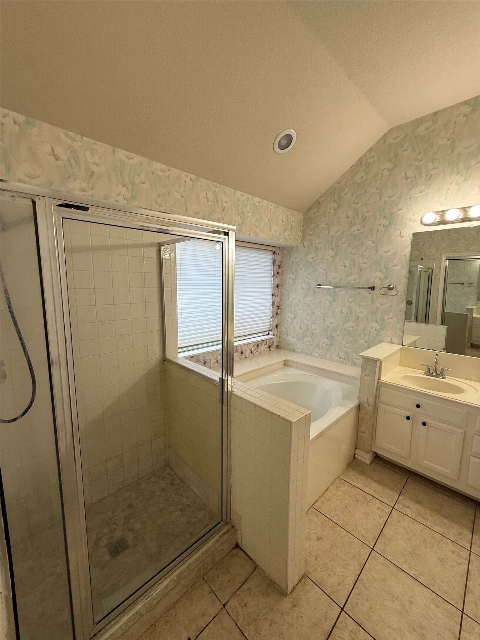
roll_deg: -1.2
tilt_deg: -8.7
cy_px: 320
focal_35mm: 14
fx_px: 259
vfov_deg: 102.1
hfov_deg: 85.7
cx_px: 240
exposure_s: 1/99
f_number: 2.2
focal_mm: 2.22
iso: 80
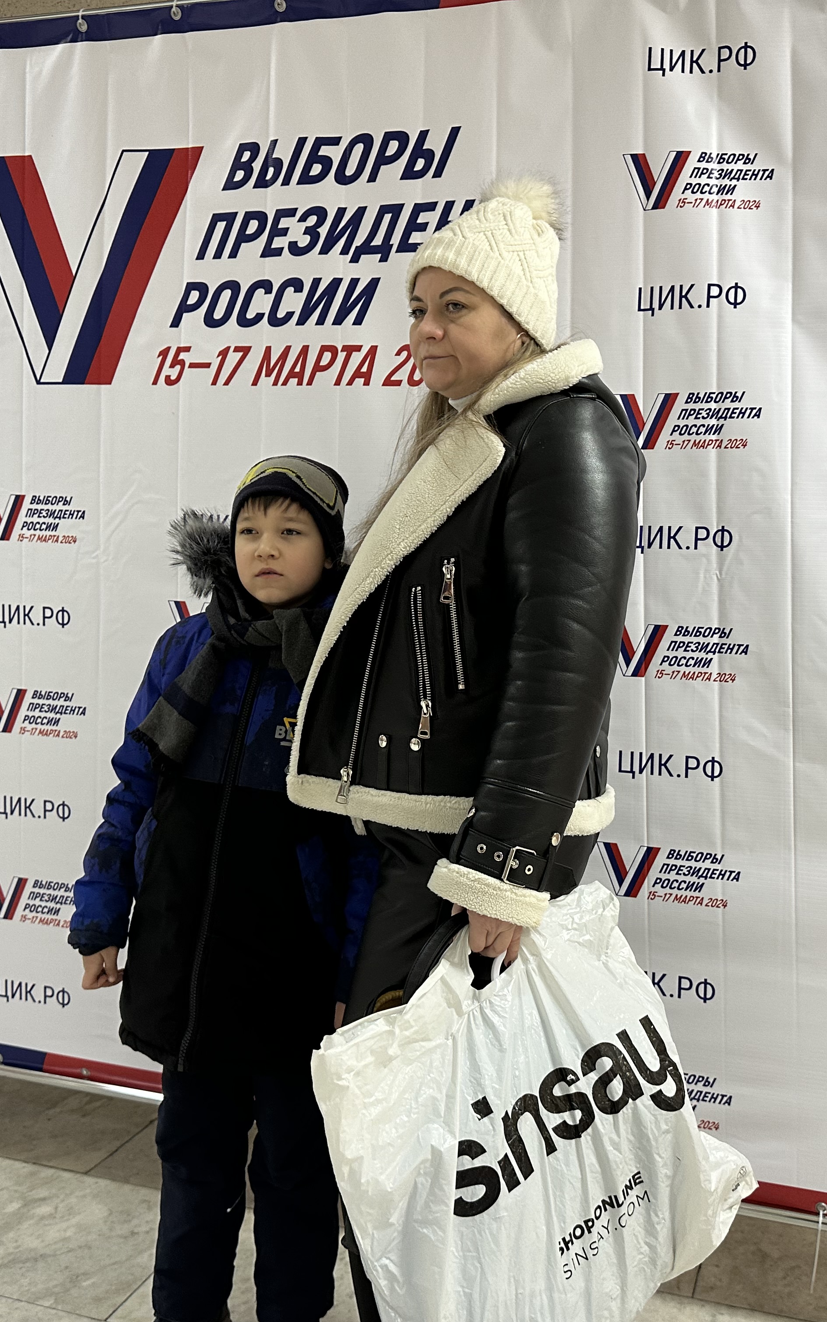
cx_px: 463
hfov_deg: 37.2
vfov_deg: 56.7
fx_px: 1226
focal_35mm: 34
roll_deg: -0.4
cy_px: 662
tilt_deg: -5.6
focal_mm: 6.86
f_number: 1.78
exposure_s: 1/50
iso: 200
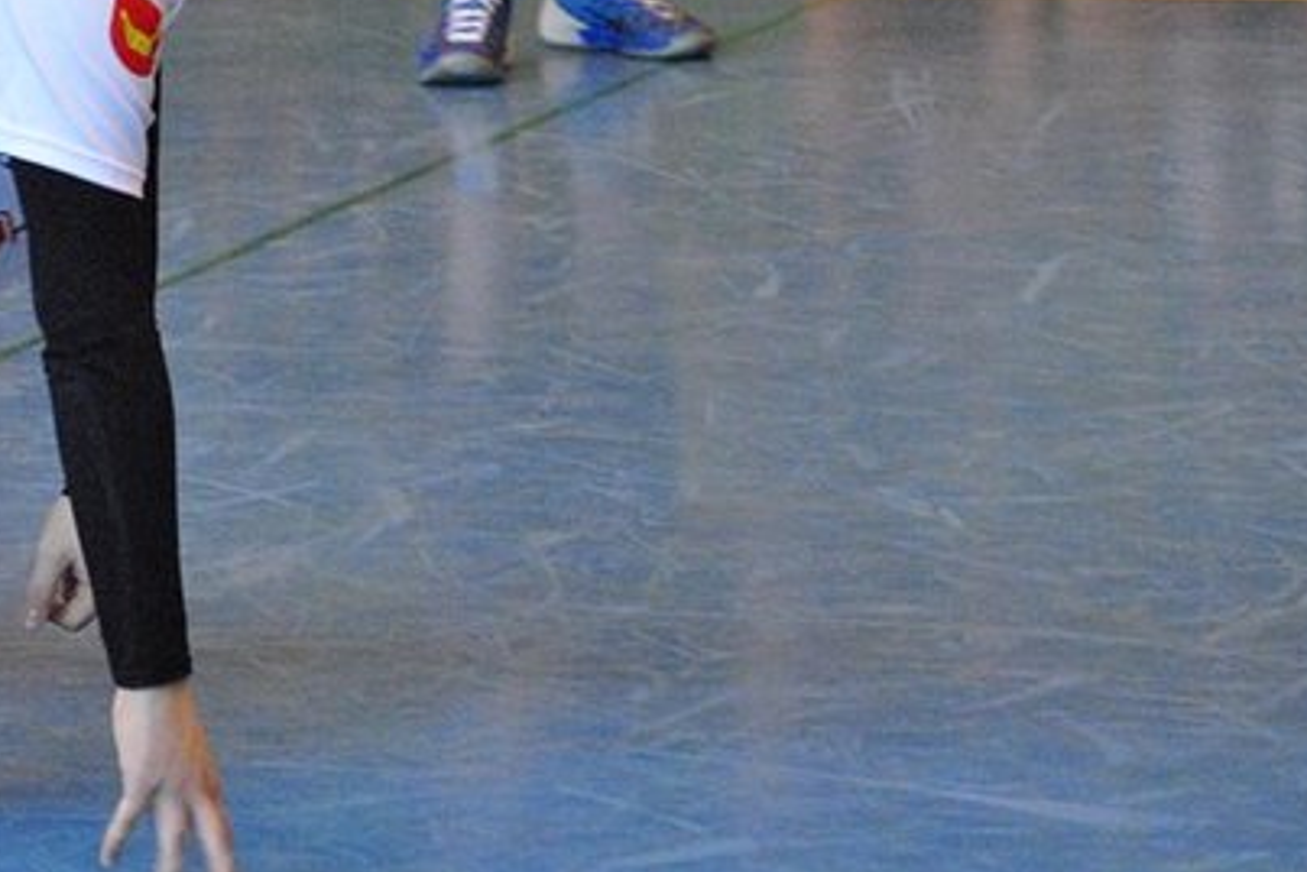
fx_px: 8970
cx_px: 405
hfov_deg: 8.3
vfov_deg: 5.6
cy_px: 186
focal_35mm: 247
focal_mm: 102
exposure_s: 1/200
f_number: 5.6
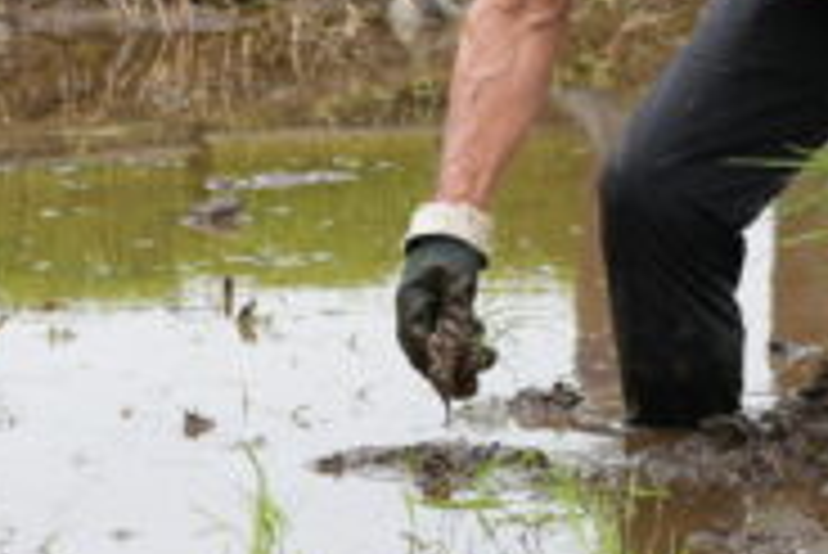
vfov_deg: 2.8
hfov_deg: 4.2
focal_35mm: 486
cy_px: -196
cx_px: -531
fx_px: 11186
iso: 200
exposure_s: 1/500
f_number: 4.5
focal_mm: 70
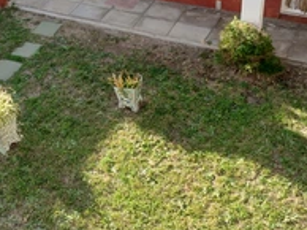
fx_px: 523
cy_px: 73
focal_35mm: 59
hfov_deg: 32.5
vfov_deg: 24.6
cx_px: 111
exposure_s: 1/100
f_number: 1.8
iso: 20
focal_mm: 3.98
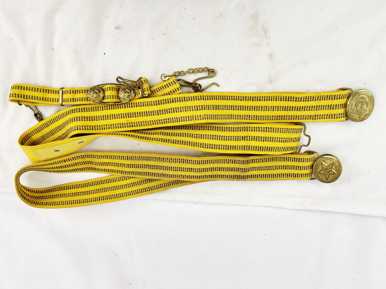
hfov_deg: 67.3
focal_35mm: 26
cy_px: 144
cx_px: 193
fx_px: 290
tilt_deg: -68.3
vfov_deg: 53.1
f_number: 1.6
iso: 32
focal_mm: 5.1
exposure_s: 1/147
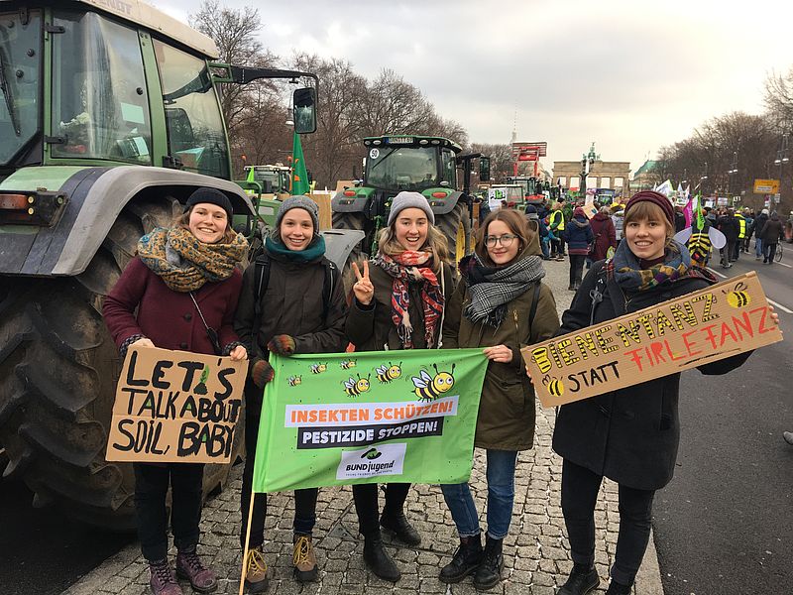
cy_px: 298
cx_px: 396
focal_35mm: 29
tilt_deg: -8.5
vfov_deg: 48.2
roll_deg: -3.0
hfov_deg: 61.7
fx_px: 664
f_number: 2.2
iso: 40
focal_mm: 4.15
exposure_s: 1/100
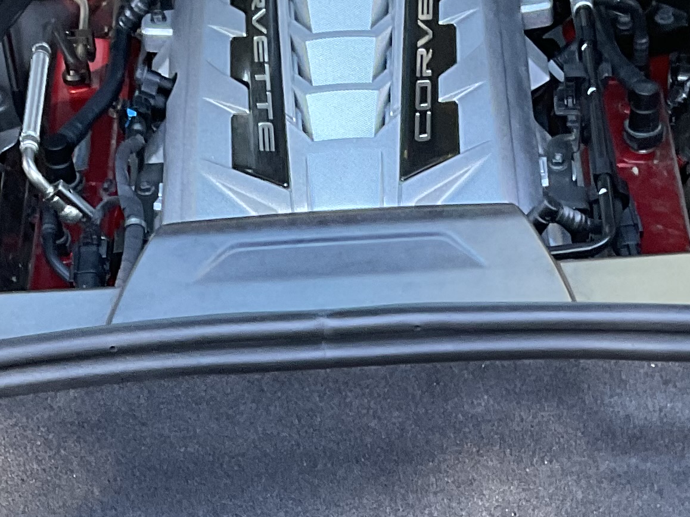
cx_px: 343
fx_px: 2013
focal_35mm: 101
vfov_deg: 13.9
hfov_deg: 19.5
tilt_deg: -51.9
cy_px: 729
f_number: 1.8
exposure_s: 1/60
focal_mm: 3
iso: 80
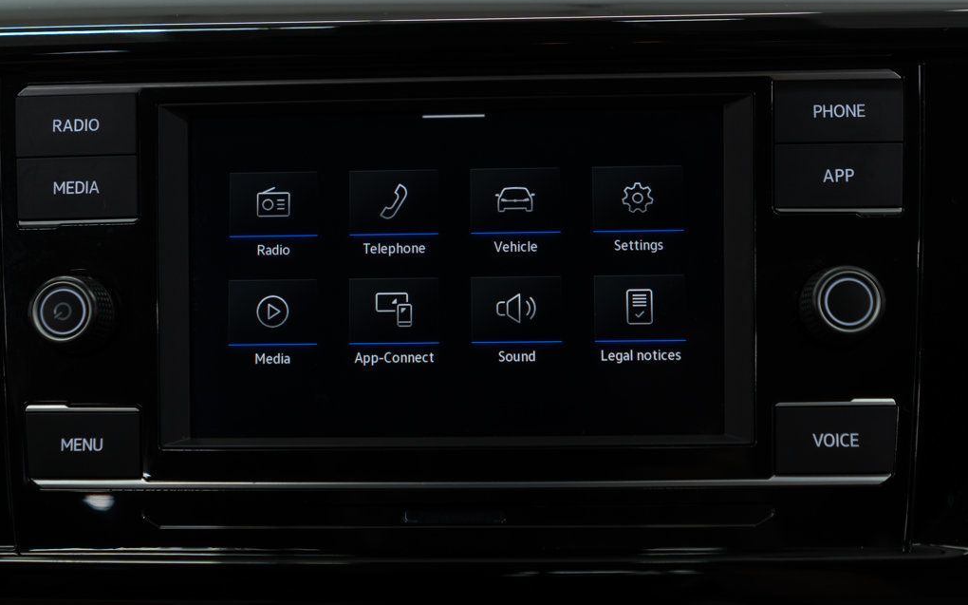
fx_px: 1134
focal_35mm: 43
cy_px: 316
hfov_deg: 46.2
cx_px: 484
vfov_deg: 29.8
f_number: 3.2
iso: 400
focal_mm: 28
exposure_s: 1/50
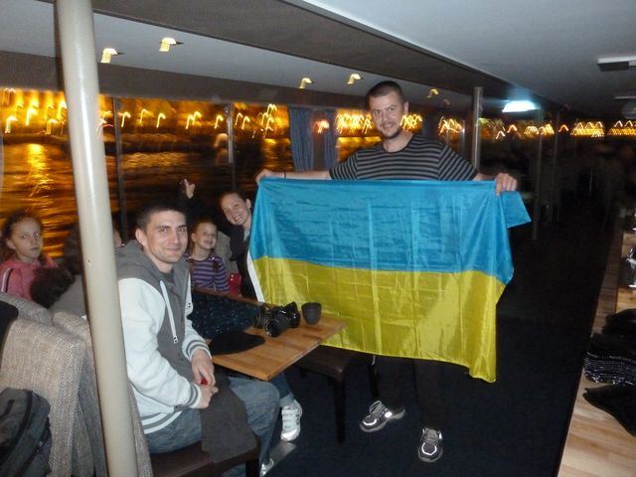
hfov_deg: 69.4
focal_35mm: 25
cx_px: 318
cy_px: 238
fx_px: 459
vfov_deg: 54.9
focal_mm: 4.1
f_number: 3.3
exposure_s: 1/2
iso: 800
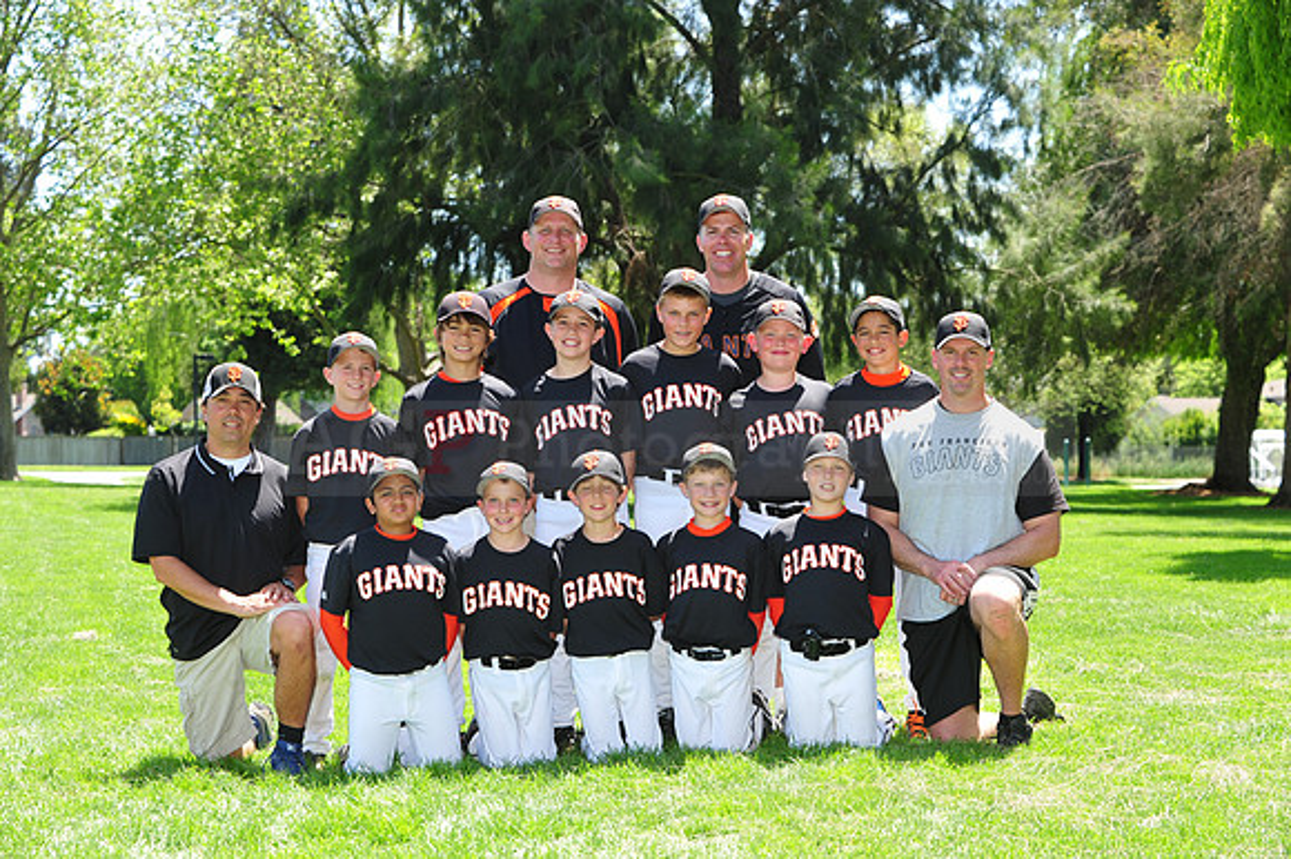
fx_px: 3082
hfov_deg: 23.7
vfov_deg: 15.9
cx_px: 646
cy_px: 430
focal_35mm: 86
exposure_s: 1/160
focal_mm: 86
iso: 200
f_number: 7.1
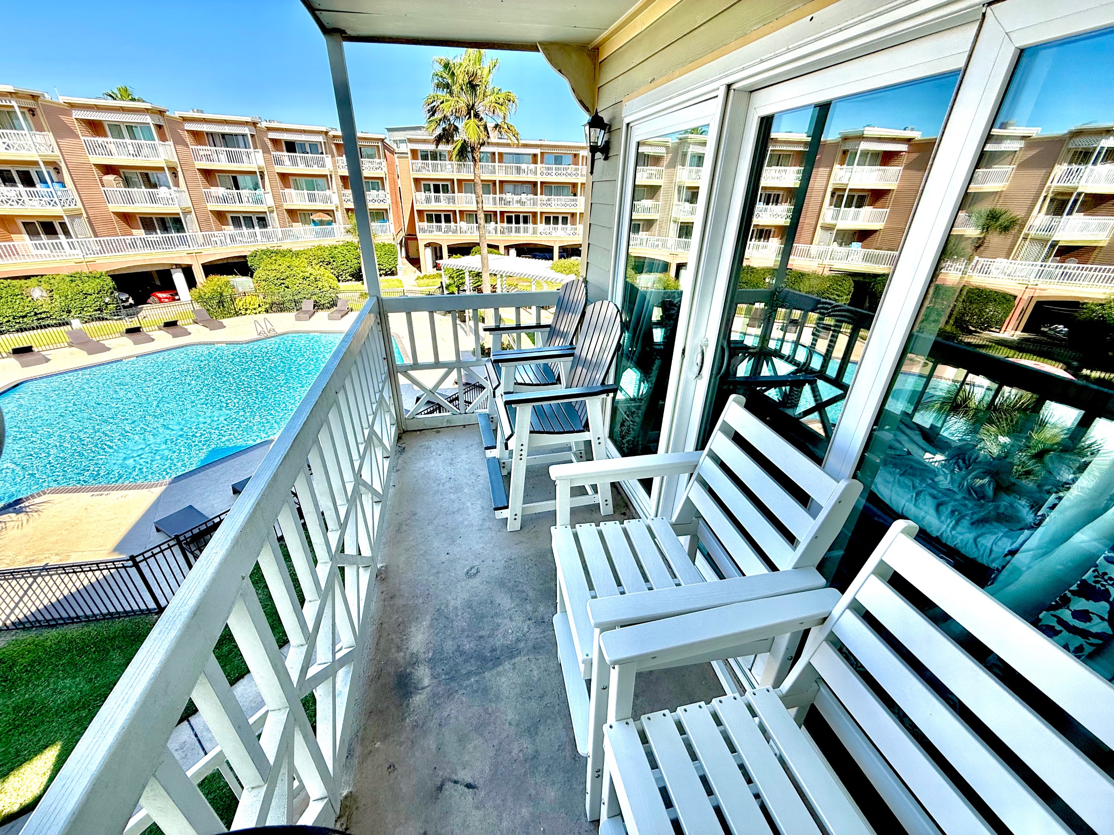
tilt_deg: -26.6
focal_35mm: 14
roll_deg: -1.1
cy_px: 418
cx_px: 557
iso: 64
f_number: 2.2
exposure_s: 1/709
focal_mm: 2.22
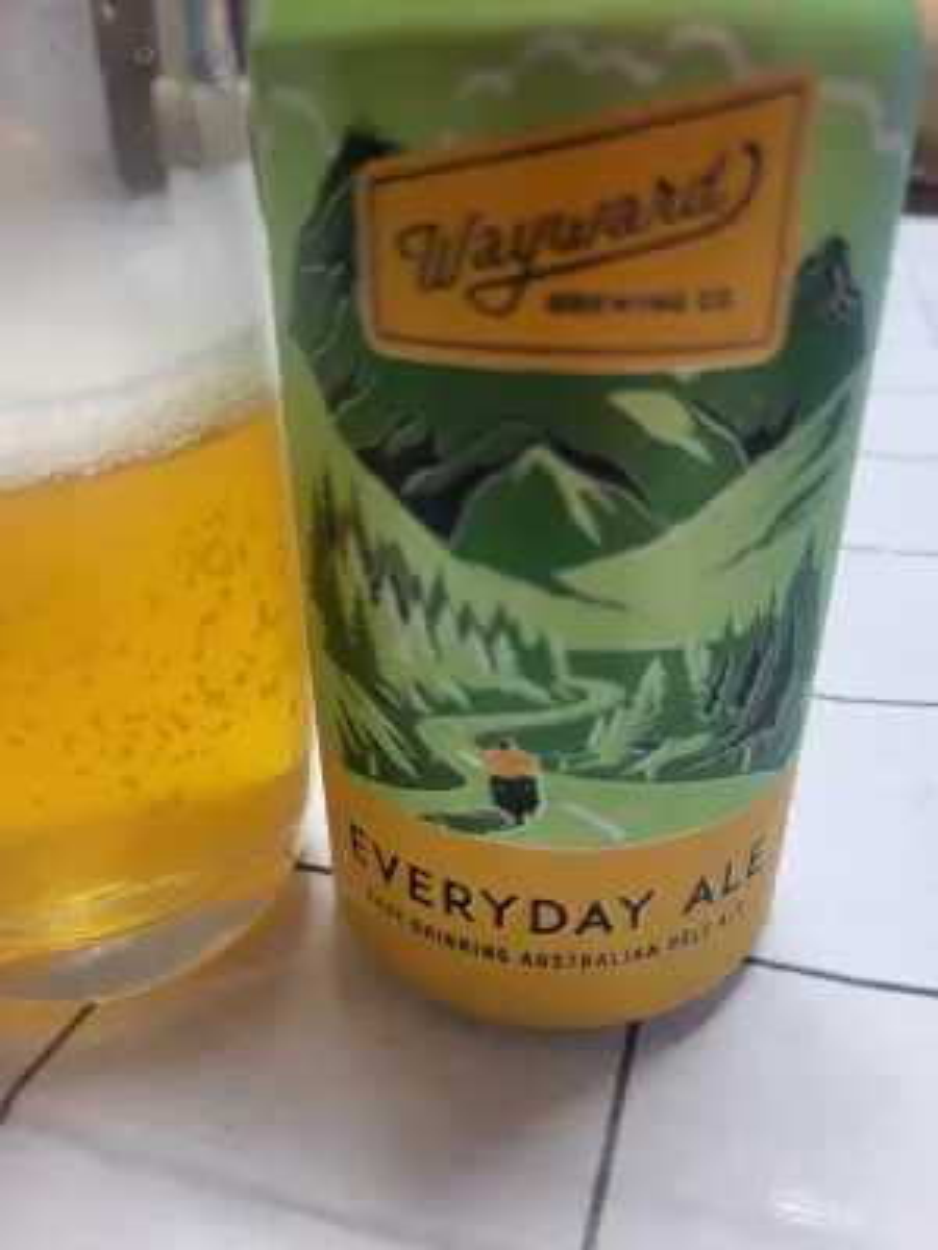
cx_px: 469
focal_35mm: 26
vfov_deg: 67.3
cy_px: 625
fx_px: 939
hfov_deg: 53.1
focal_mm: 5.4
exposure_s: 1/50
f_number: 1.8
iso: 400
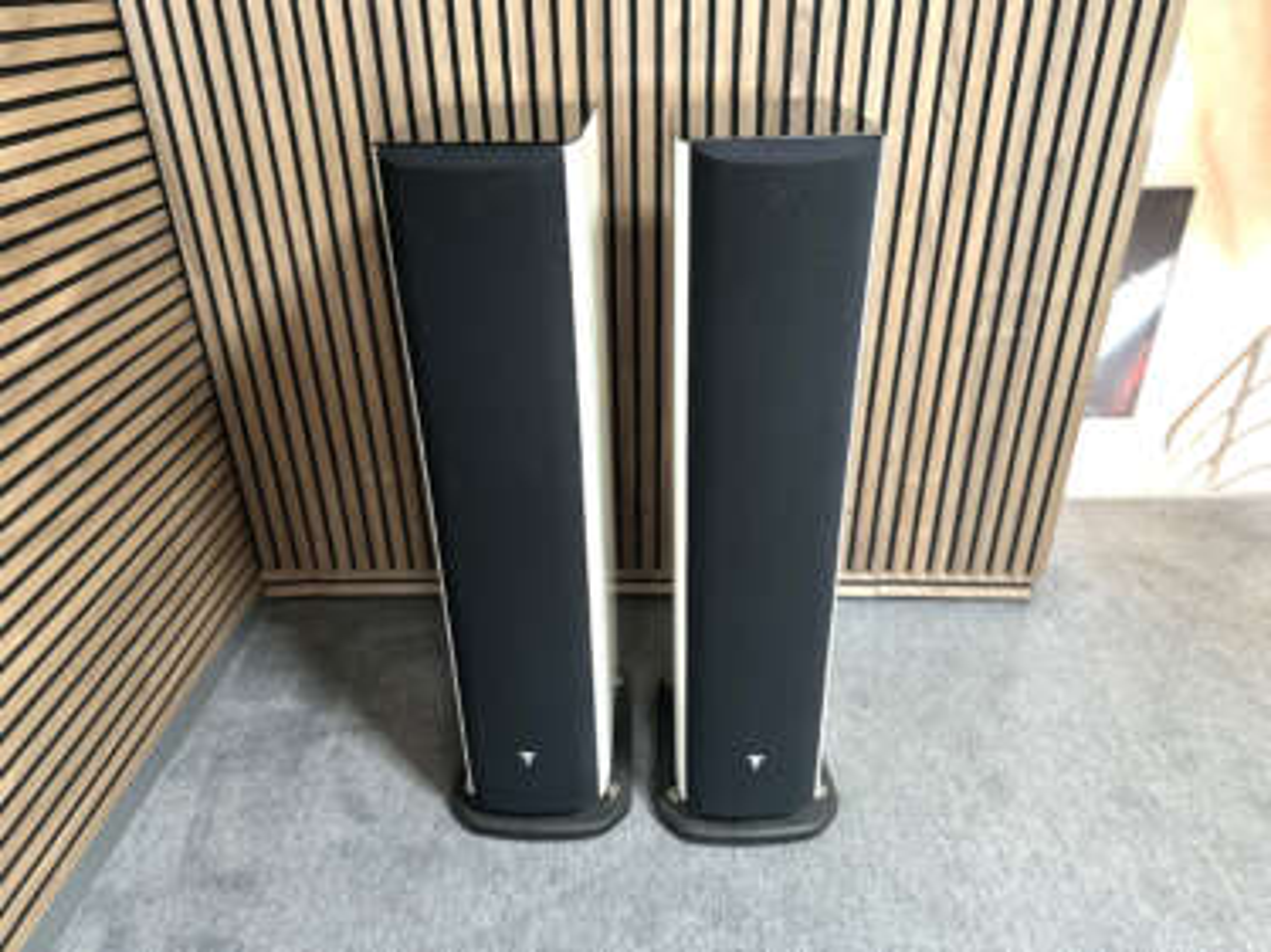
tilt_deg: -29.2
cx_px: 636
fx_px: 881
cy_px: 476
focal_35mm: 24
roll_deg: +1.1
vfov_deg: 56.8
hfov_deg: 71.6
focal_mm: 6.86
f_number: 1.78
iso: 1000
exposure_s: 1/29
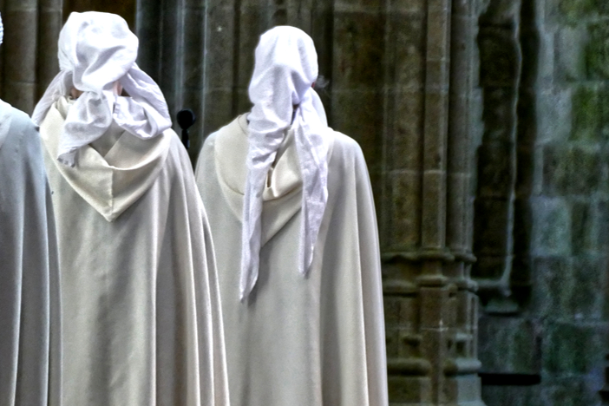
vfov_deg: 3.7
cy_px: 174
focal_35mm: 372
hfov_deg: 5.5
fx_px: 6293
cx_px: 188
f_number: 4
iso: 1250
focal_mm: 92.9
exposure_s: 1/125
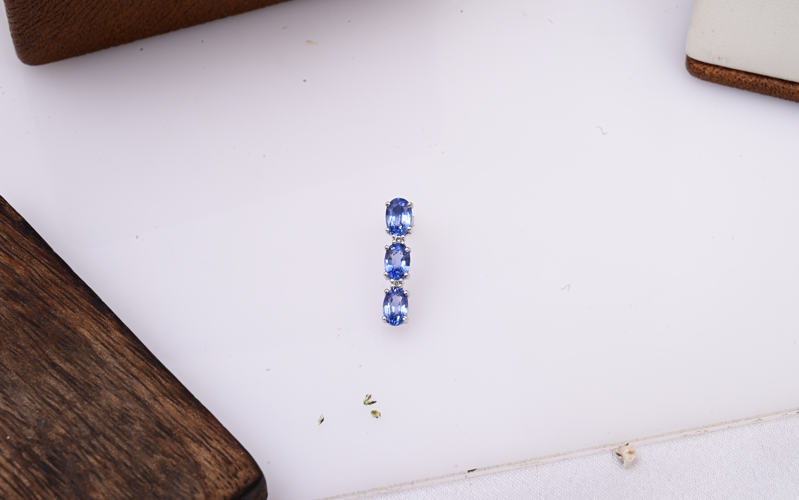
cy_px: 260
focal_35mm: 72
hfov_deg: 28.6
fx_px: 1568
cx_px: 401
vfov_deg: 18.1
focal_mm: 70
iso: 640
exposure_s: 1/100
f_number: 22
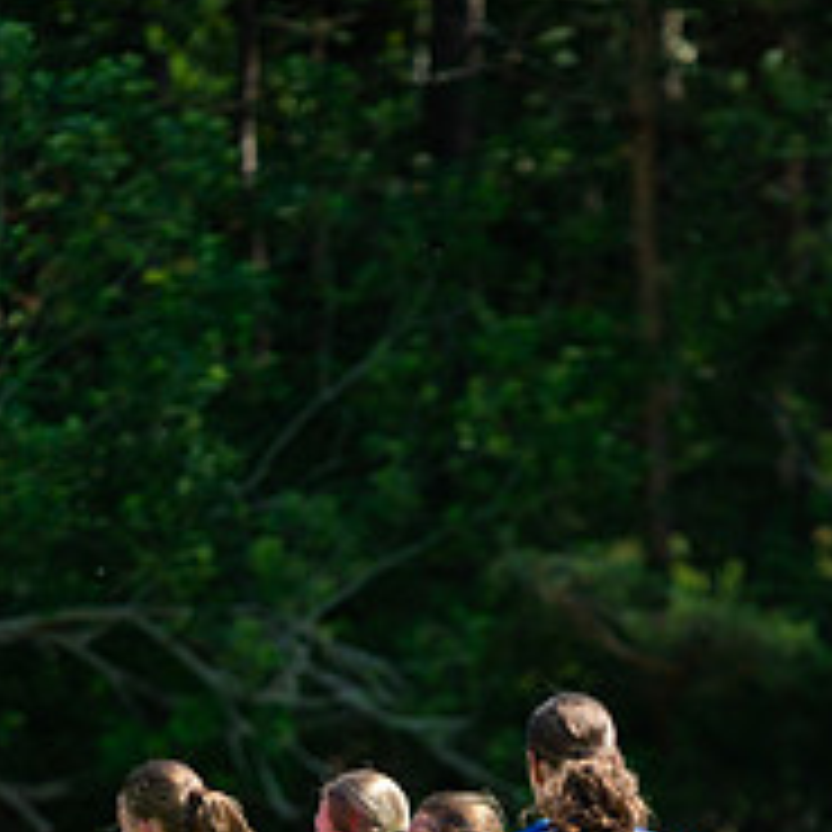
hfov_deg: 2.7
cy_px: 1056
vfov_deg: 2.7
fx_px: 17784
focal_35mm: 654
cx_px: 178
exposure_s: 1/2500
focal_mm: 200
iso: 360
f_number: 3.2
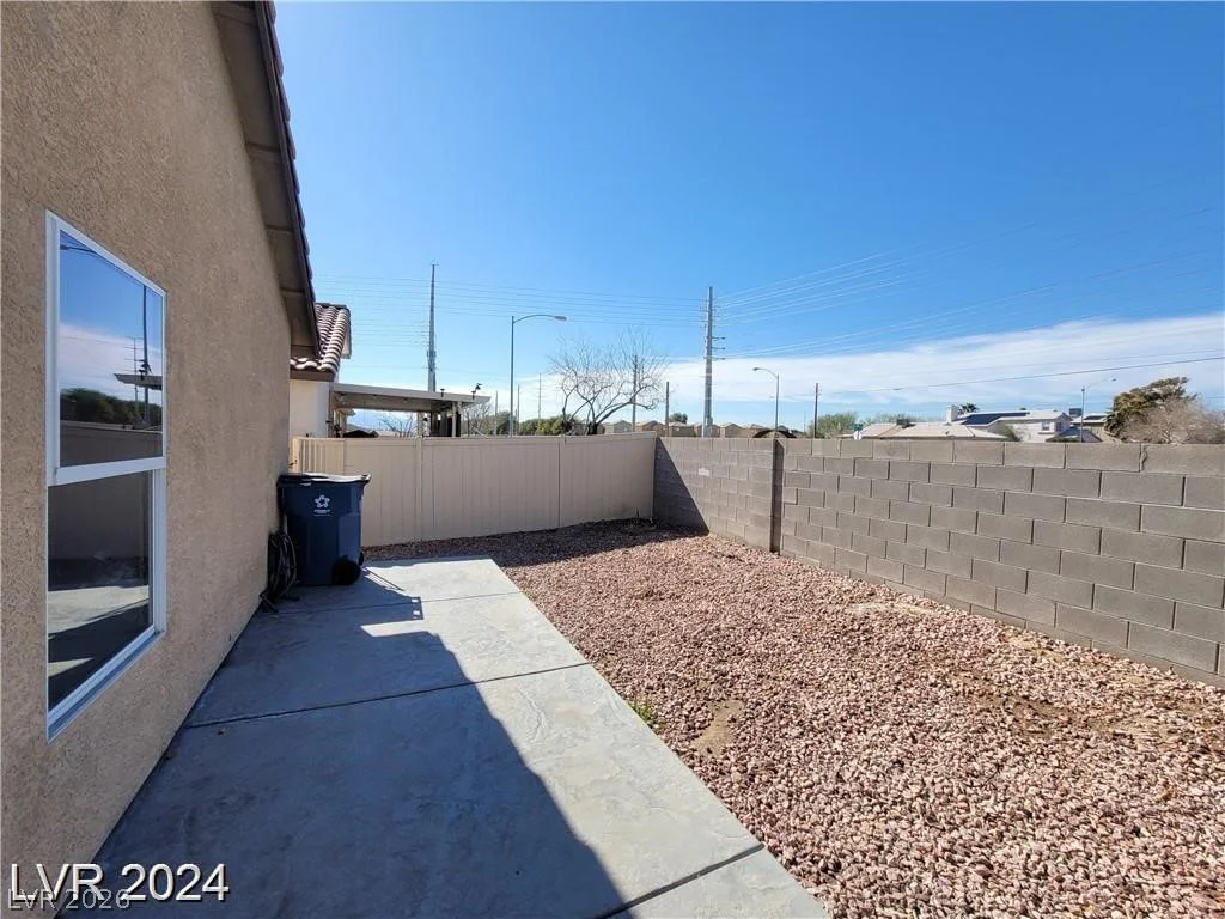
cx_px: 612
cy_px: 460
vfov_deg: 89.9
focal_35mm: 13
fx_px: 460
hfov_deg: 106.2
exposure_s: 1/1732
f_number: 2.2
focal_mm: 2.2
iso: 64
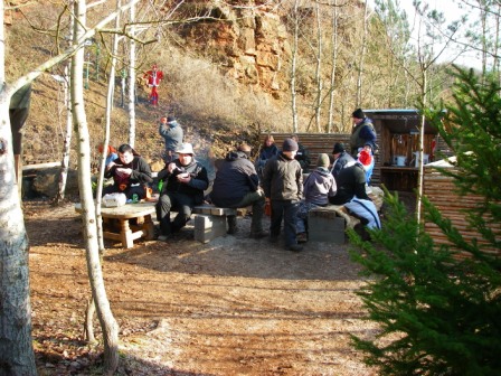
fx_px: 550
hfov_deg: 49.0
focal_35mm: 38
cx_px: 250
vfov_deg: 37.7
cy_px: 188
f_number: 3.3
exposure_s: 1/100
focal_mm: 6.3
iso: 64
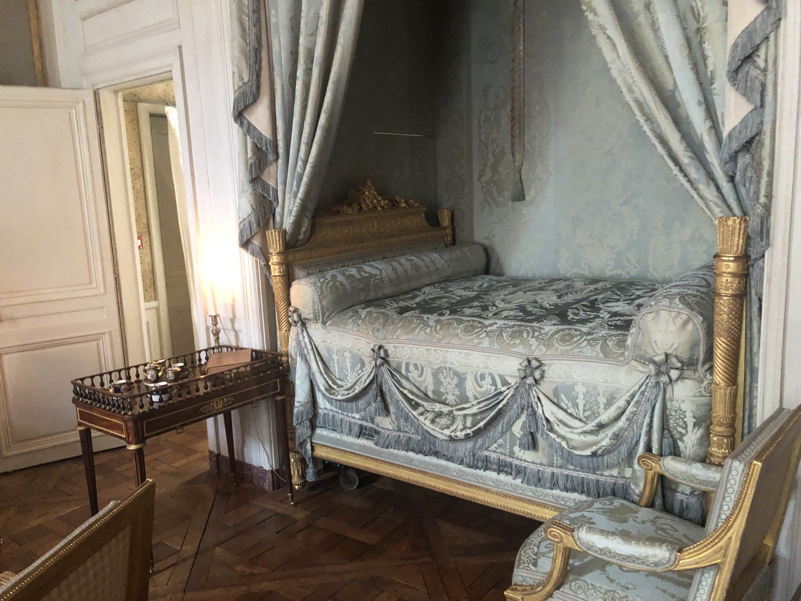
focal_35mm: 28
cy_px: 300
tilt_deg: -10.0
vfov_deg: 49.7
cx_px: 400
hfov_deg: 63.4
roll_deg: +2.5
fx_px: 648
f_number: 1.8
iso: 100
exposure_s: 1/6
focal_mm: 3.99
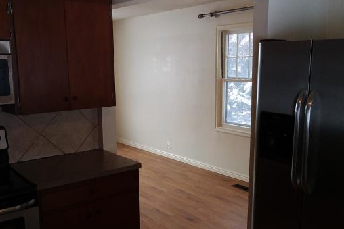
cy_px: 117
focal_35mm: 38
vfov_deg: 35.1
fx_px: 363
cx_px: 167
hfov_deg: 50.7
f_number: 1.9
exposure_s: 1/120
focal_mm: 2.47
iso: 64
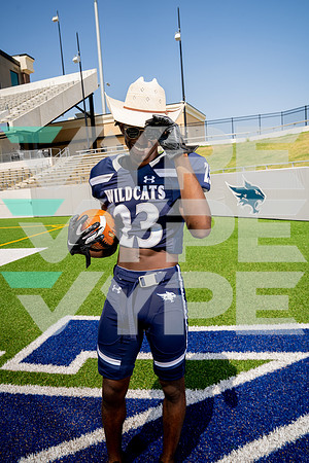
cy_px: 232
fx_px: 348
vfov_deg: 67.4
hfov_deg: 47.9
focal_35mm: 27
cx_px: 154
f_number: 7.1
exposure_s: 1/250
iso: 100
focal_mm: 27
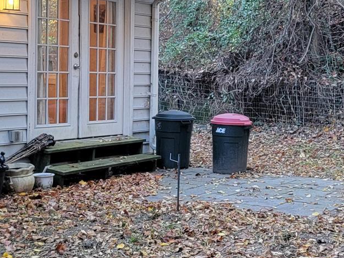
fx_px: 785
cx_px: 309
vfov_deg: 18.7
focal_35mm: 79
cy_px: 123
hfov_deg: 24.0
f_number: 1.8
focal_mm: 6.7
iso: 160
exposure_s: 1/120
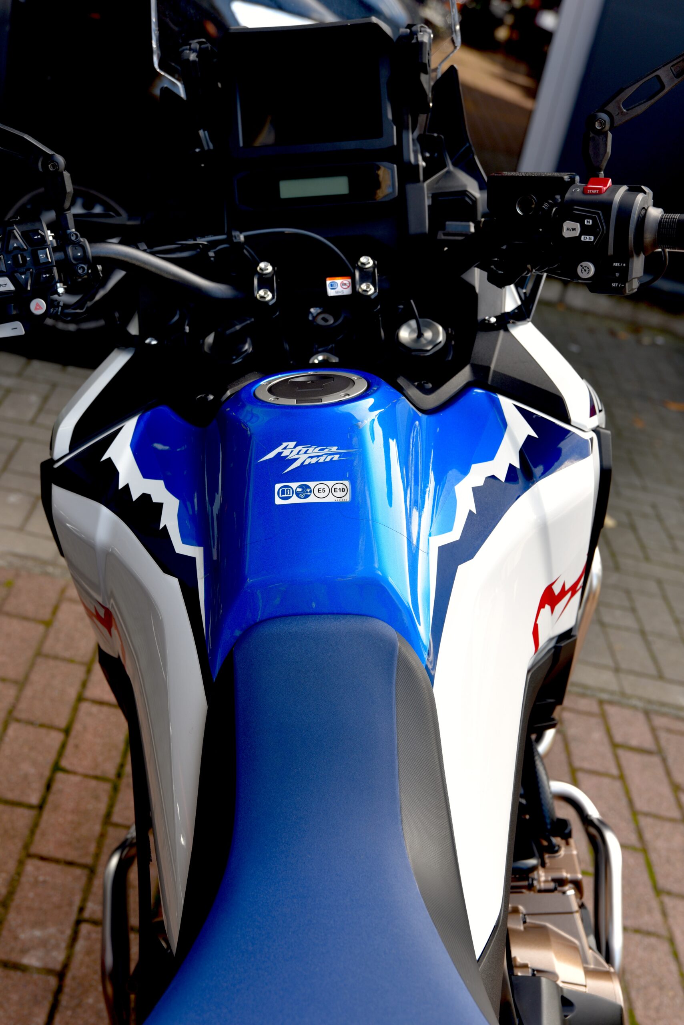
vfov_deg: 41.1
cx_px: 342
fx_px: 1367
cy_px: 512
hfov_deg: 28.1
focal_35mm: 48
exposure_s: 1/125
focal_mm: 48
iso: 200
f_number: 5.6
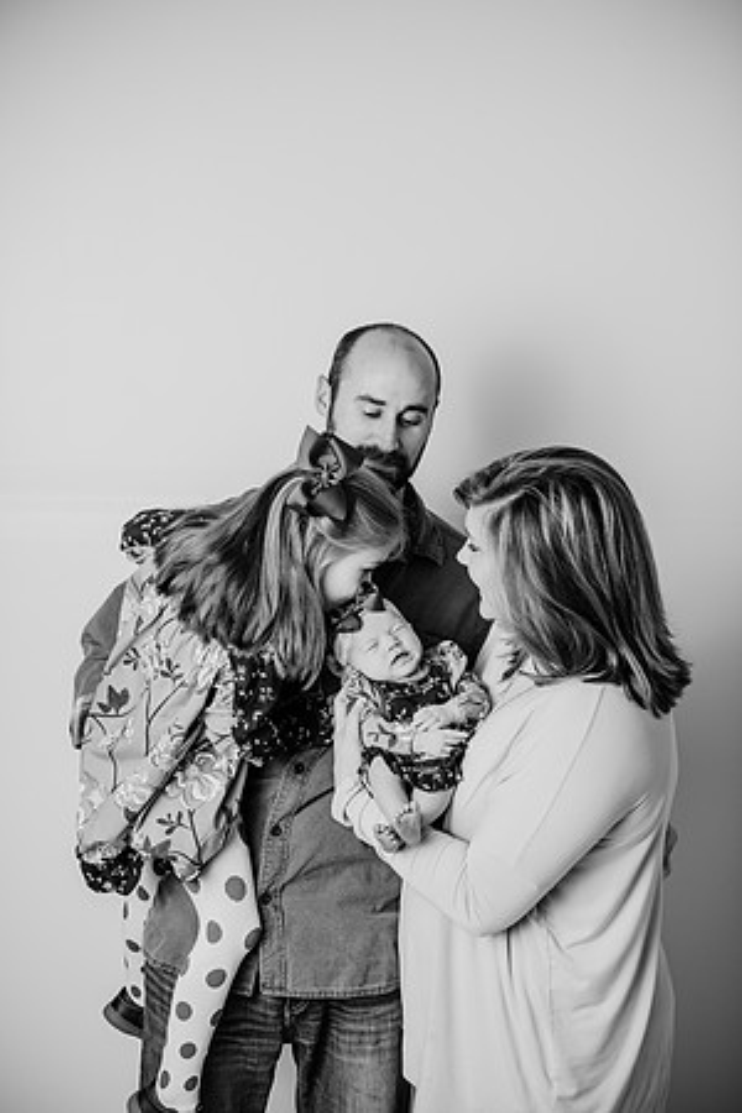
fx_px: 1546
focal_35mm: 50
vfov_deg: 39.6
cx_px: 371
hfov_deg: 27.0
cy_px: 556
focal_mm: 50
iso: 100
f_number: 2.5
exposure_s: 1/160
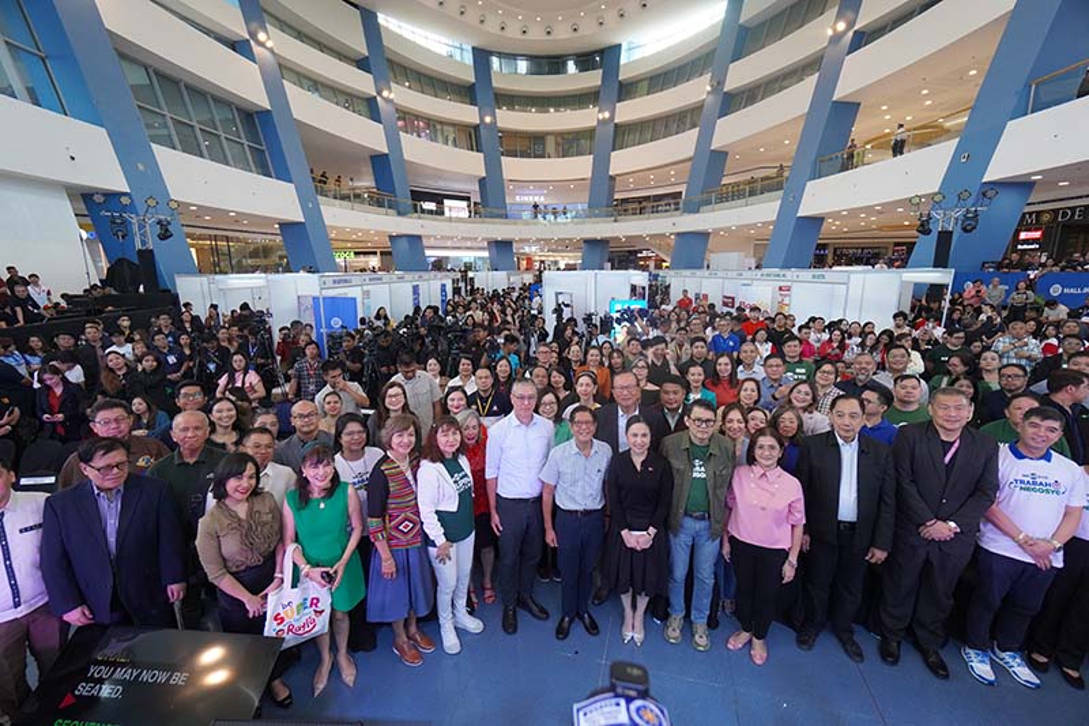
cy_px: 363
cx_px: 544
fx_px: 454
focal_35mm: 15
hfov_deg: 100.4
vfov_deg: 77.3
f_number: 4
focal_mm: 10
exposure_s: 1/200
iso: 800
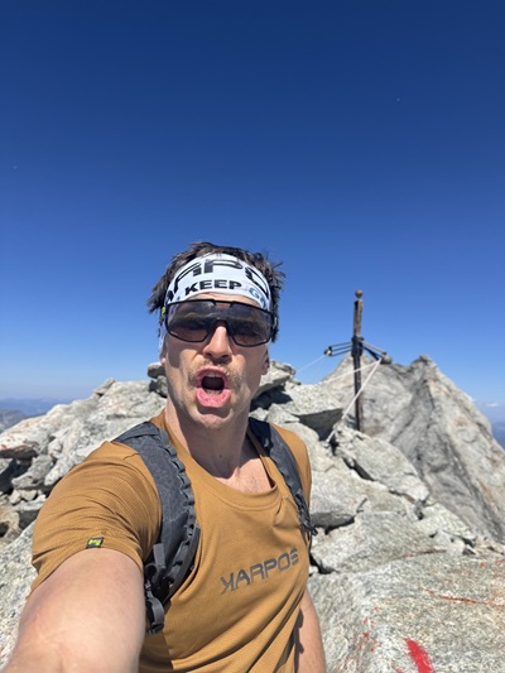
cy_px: 336
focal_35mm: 24
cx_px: 252
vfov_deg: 71.6
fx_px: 467
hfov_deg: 56.8
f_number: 1.78
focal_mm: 6.76
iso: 80
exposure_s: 1/4950
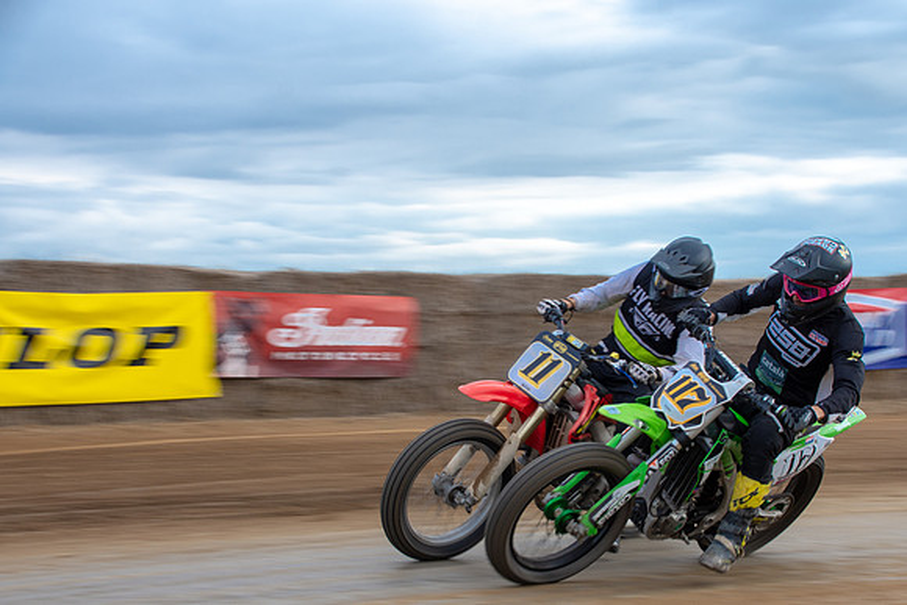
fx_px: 2099
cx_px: 534
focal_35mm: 83
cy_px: 351
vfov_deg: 16.4
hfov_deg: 24.3
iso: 320
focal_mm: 46
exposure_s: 1/125
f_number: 8
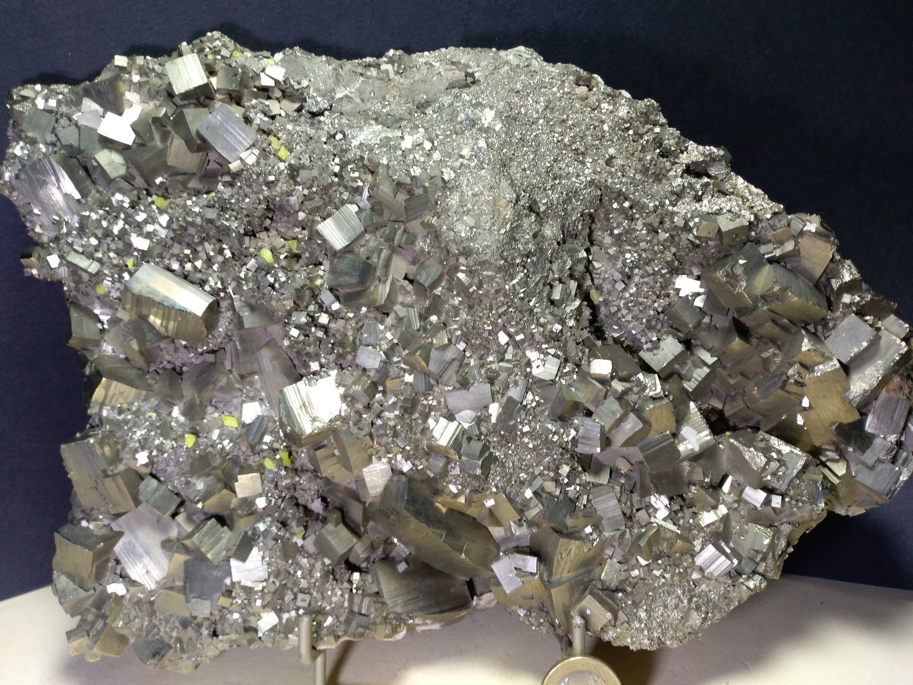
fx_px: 686
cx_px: 456
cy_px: 342
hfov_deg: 67.3
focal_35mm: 26
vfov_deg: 53.1
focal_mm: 3.54
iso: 179
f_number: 2
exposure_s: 1/33.3
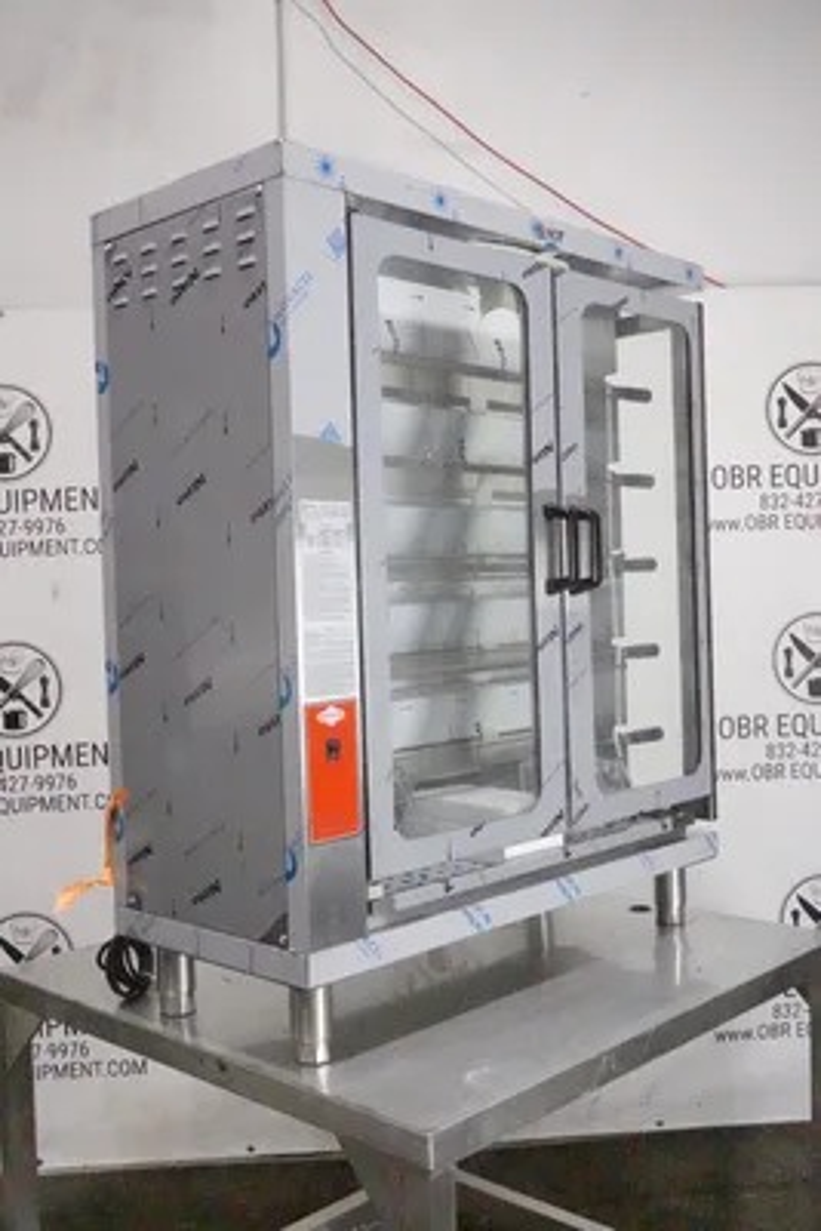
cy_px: 616
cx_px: 410
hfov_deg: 35.1
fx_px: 1299
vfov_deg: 50.7
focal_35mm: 38
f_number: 4.5
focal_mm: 14.12
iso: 12800
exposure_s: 1/500
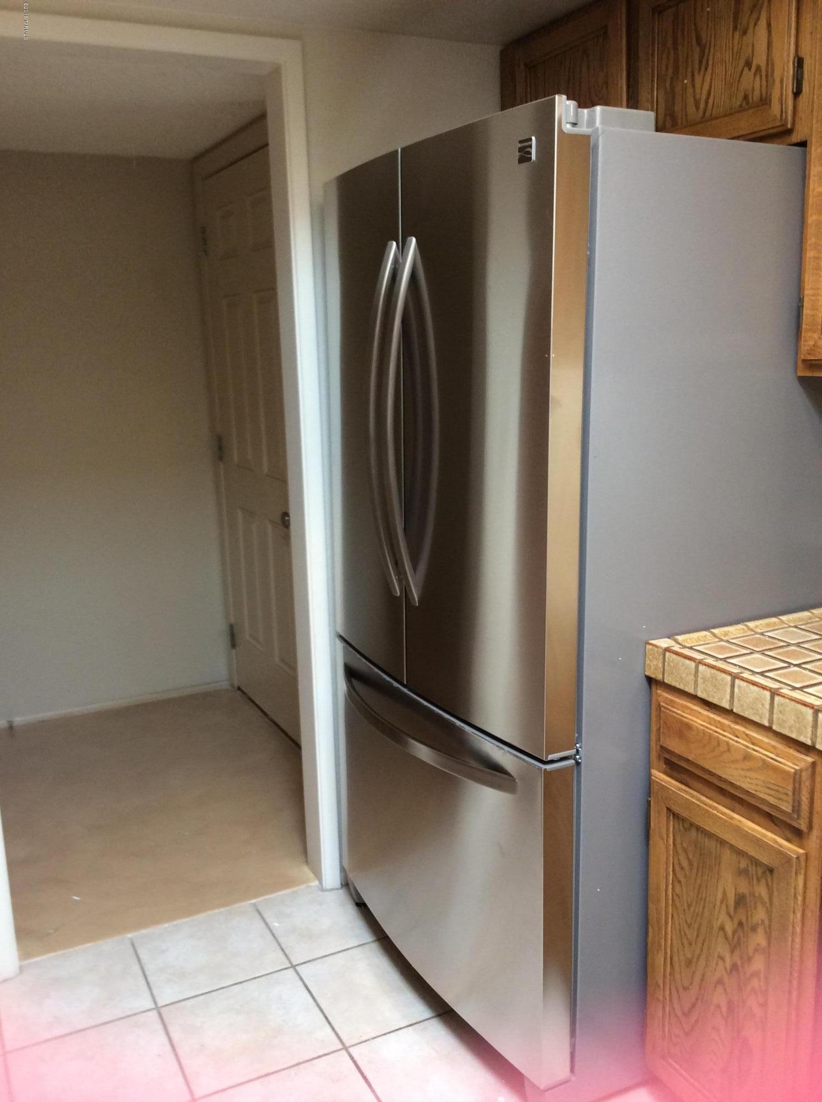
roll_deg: +1.4
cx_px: 411
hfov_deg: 44.0
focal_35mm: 32
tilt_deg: -11.0
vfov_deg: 56.9
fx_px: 1016
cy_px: 551
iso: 80
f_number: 2.4
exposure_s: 1/24
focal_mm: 3.3
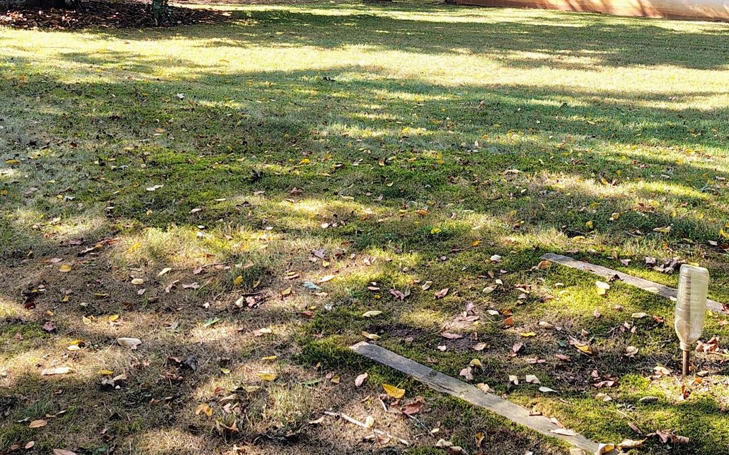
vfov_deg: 26.2
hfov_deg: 42.4
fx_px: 934
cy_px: 20
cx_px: 444
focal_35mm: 47
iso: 101
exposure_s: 1/120
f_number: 1.8
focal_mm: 5.56
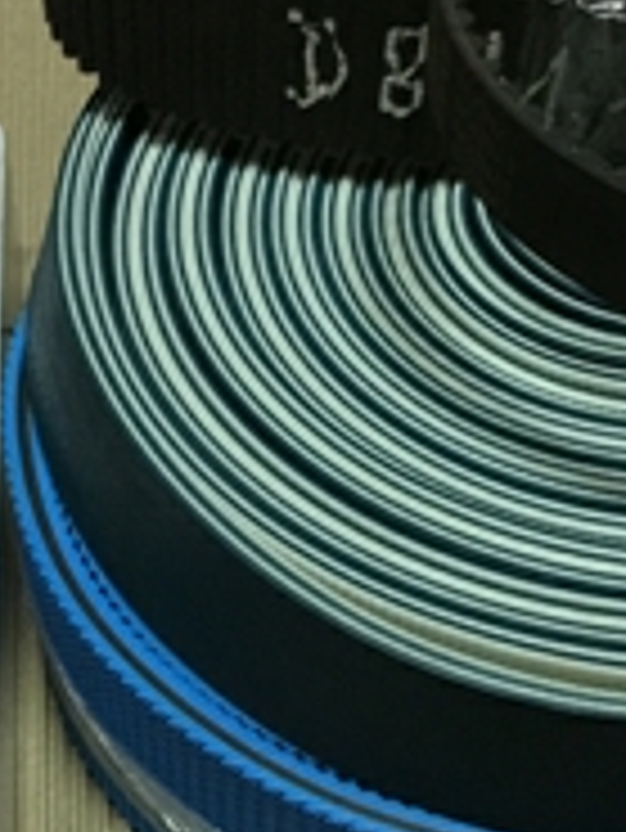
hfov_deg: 23.0
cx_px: 333
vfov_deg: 29.8
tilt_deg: -52.7
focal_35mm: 64
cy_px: 616
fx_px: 1541
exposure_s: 1/8
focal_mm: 4.15
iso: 200
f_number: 2.2
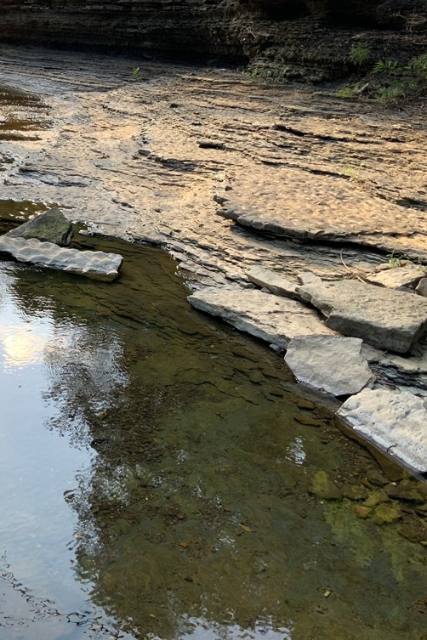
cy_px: 318
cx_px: 100
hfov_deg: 31.9
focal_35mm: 41
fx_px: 729
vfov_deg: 47.4
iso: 25
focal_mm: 3
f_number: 1.8
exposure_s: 1/122
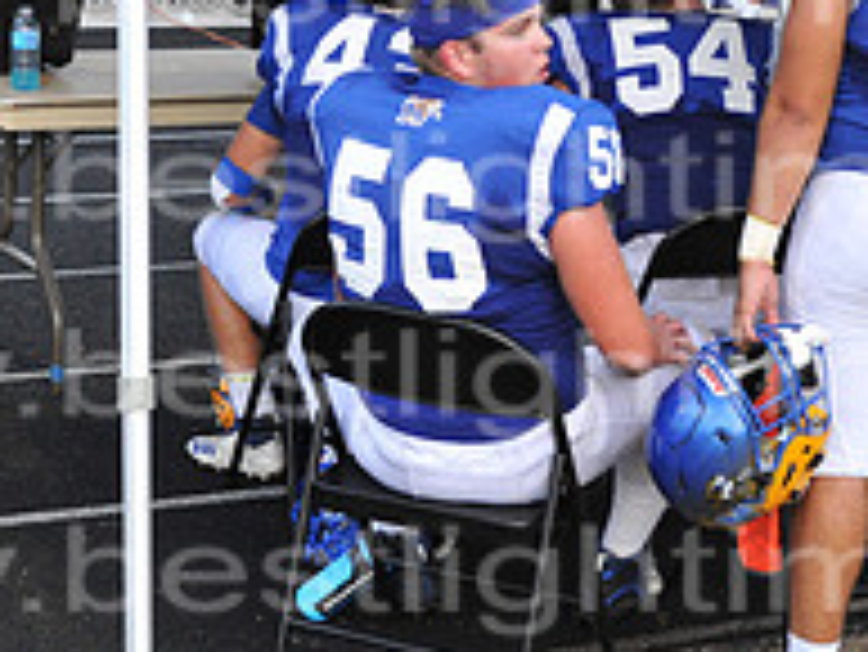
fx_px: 2534
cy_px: 90
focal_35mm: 101
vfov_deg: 14.5
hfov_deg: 19.3
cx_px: 648
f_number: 5.6
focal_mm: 35
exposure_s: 1/320
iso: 3200
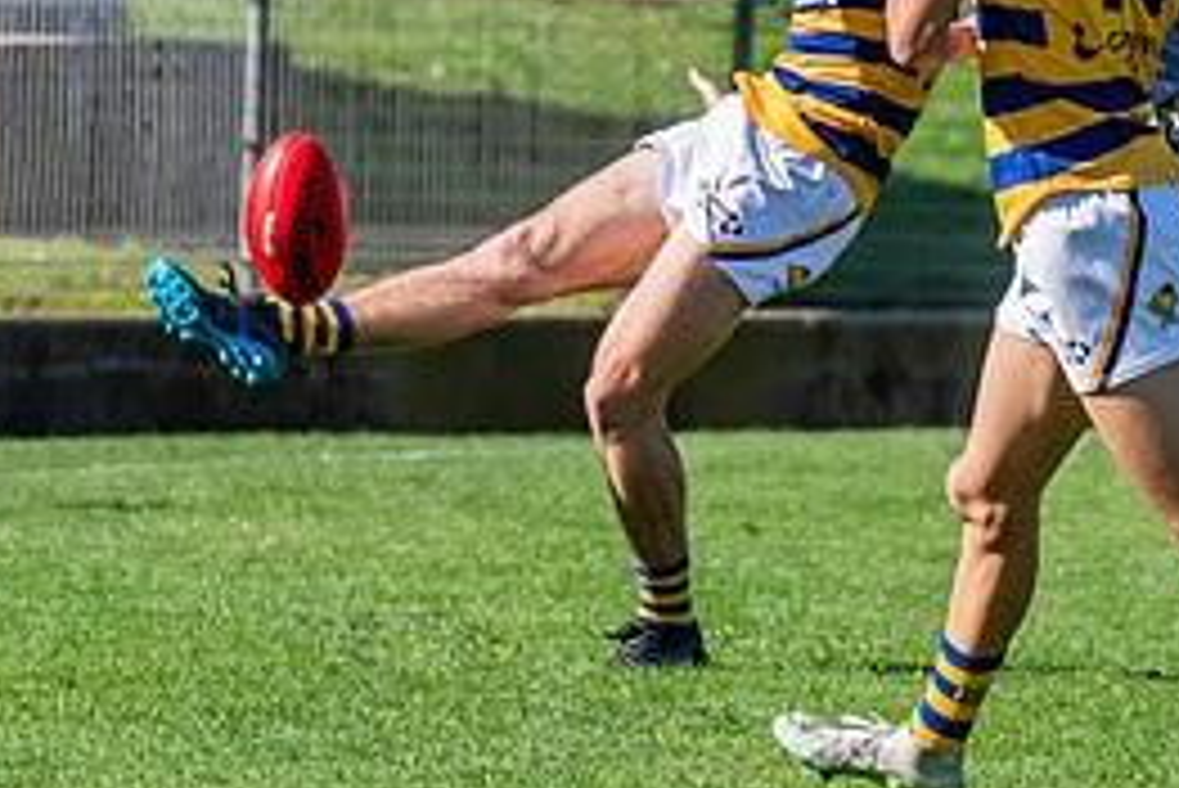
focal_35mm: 1277
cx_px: 940
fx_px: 41843
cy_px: 259
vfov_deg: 1.1
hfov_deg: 1.6
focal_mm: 360
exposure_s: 1/1600
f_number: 8
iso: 800
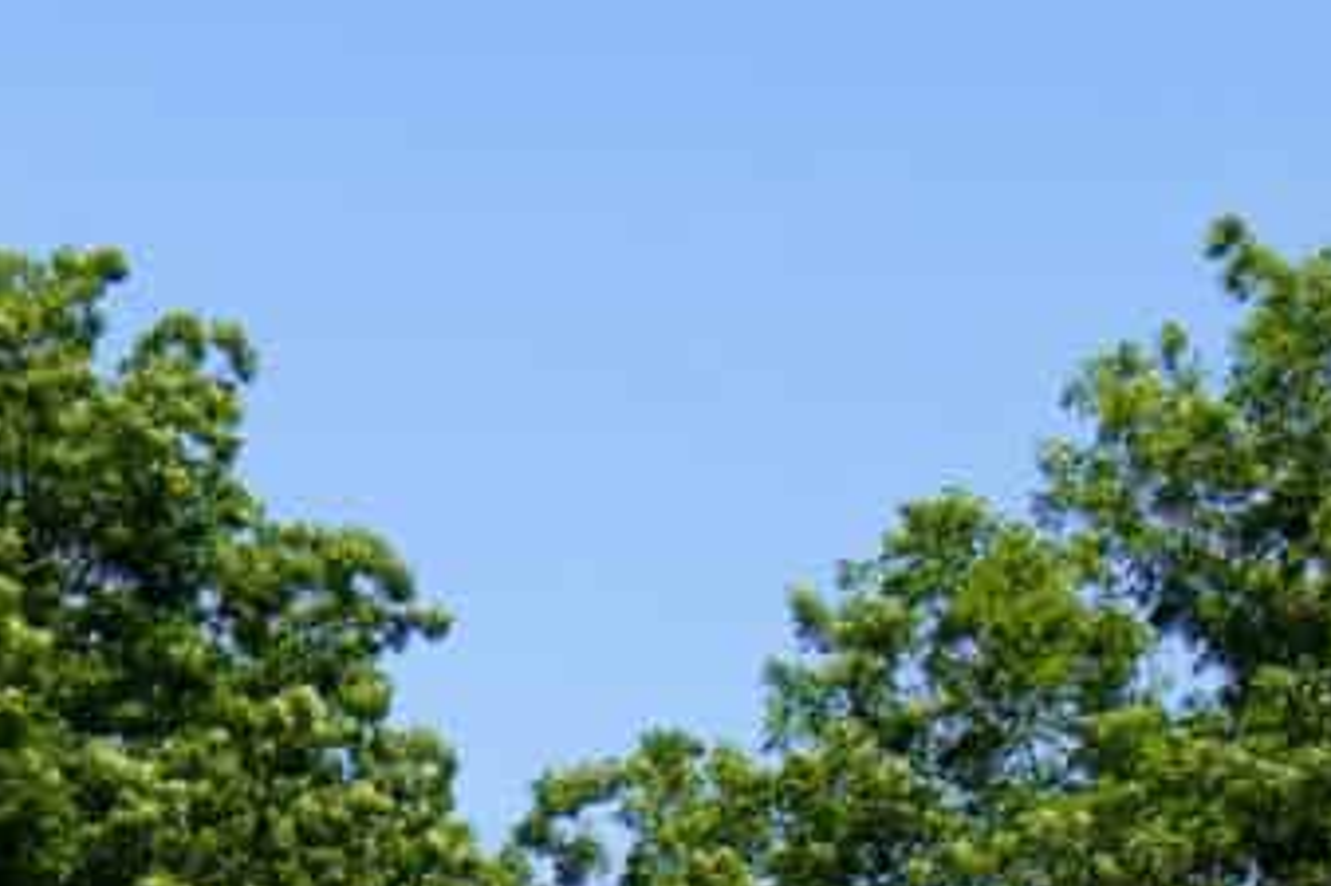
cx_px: -1170
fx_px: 6725
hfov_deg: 10.5
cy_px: 2345
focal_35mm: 182
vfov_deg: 7.0
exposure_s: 1/125
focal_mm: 16
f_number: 9
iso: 100
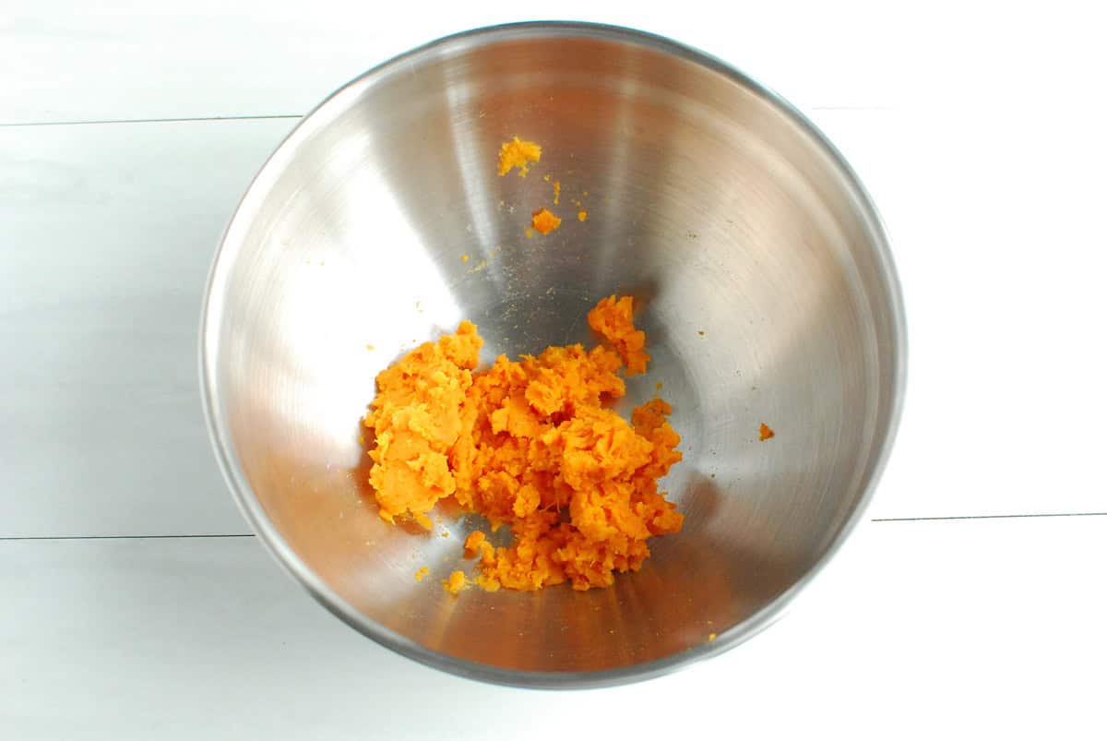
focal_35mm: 52
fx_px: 1616
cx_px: 554
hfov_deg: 37.8
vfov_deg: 25.8
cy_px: 370
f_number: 5.6
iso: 1600
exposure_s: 1/160
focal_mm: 35
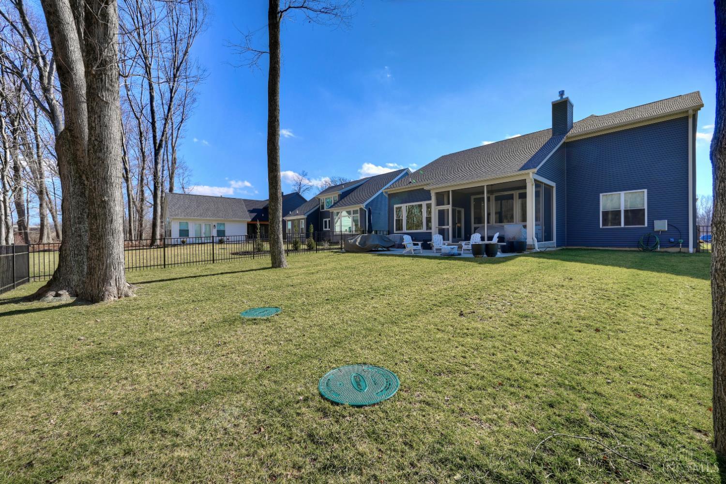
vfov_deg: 81.2
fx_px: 282
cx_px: 363
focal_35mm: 14
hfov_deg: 104.3
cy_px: 242
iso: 100
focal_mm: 14
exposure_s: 1/50
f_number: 10
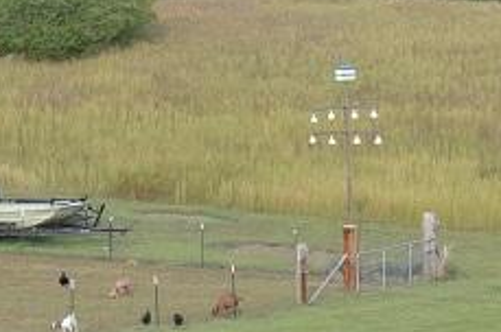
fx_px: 1828
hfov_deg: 15.6
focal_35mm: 132
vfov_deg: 10.3
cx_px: 260
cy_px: 318
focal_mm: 29
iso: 125
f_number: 5.6
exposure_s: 1/125
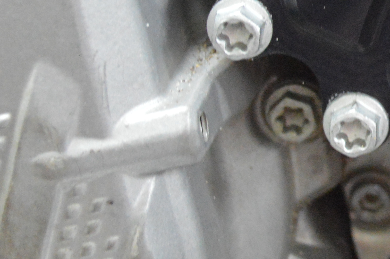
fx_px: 1677
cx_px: 505
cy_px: -25
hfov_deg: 12.8
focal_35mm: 155
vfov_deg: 8.8
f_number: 4.2
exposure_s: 1/25
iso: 3200
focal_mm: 26
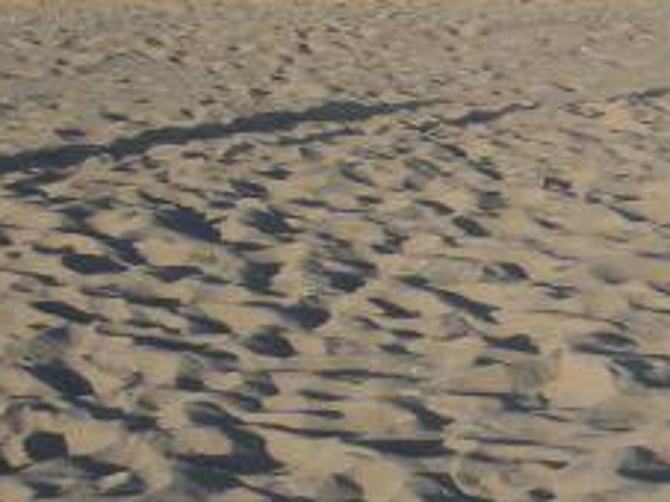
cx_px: 1077
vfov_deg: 11.6
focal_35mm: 127
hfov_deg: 14.3
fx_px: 2457
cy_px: 340
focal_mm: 6.3
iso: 64
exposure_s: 1/563
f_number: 3.5
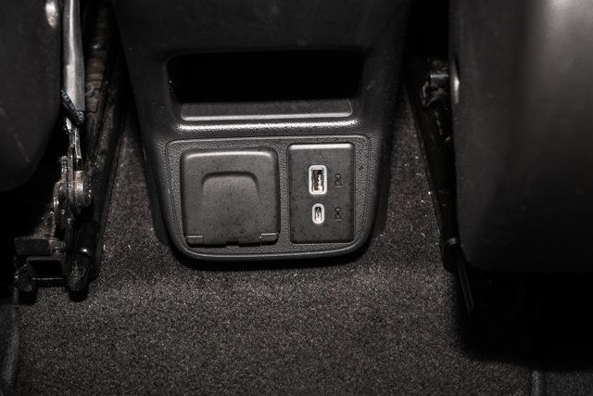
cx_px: 296
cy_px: 198
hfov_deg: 33.4
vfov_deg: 22.6
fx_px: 988
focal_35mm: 60
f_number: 9
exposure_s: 1/200
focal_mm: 60
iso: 640
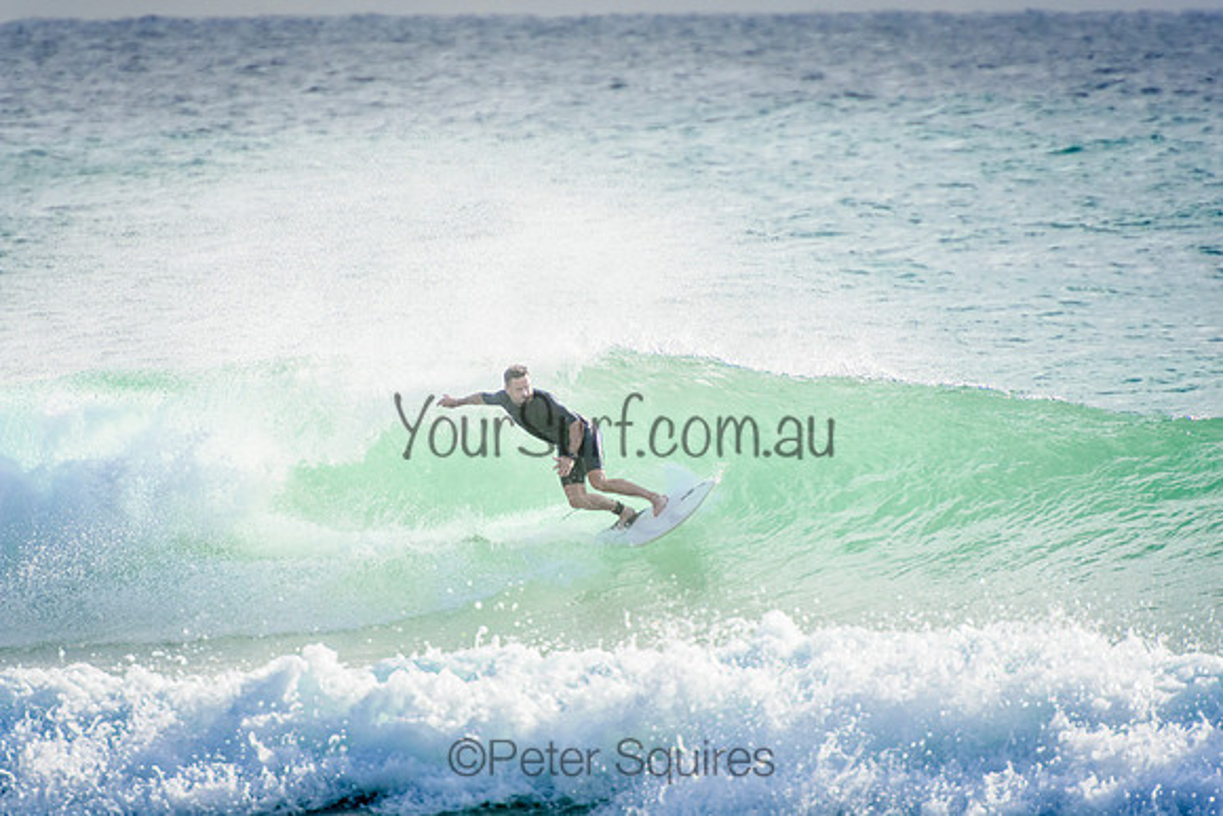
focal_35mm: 600
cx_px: 612
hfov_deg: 3.4
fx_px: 20387
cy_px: 408
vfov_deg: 2.3
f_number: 5.6
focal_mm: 400
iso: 360
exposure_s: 1/2000
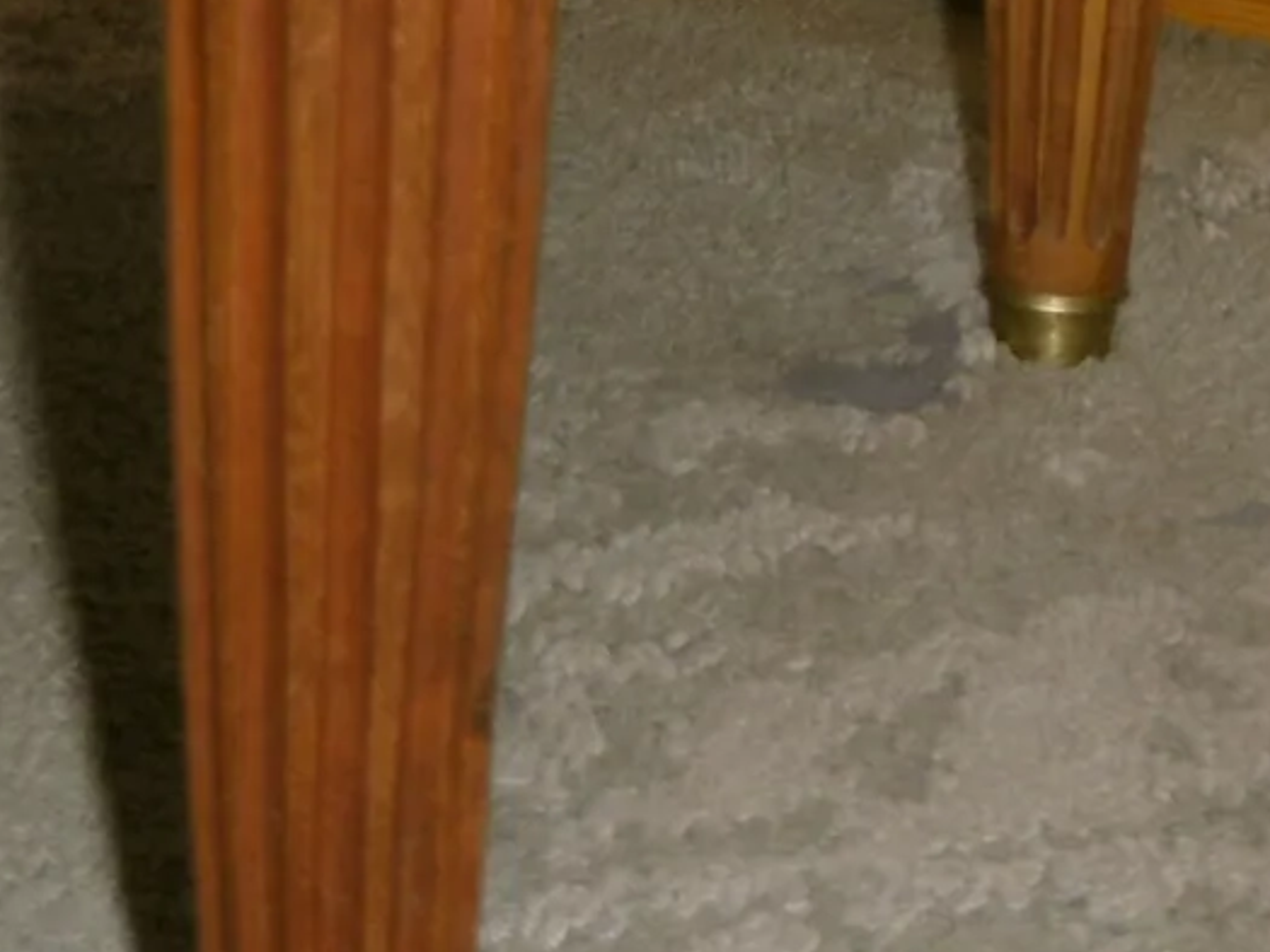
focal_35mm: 131
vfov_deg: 11.2
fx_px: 4807
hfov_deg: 15.0
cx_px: 639
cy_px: 12
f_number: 3.8
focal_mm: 7.7
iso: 100
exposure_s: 1/60
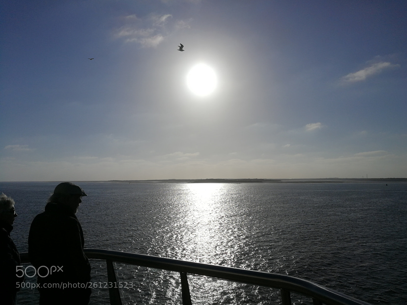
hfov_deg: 65.3
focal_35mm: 27
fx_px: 317
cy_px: 152
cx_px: 204
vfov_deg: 51.4
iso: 50
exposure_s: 1/20000
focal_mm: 3.95
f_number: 2.2
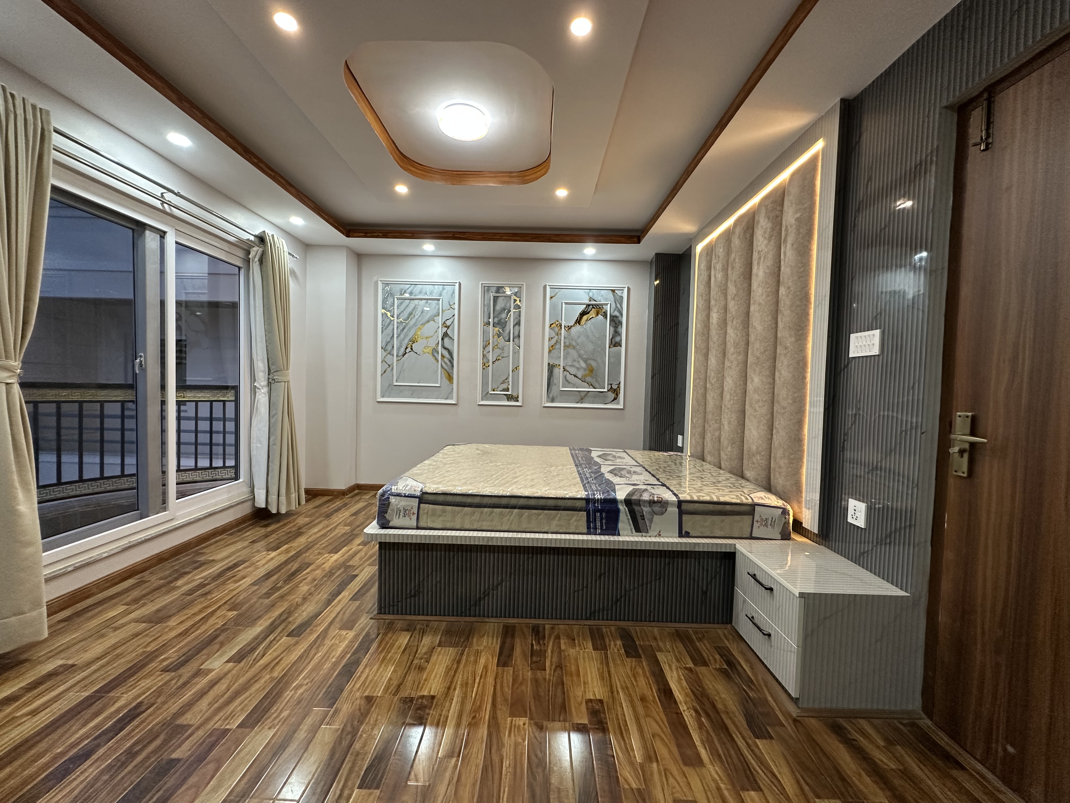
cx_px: 535
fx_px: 433
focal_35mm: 14
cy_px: 402
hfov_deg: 102.1
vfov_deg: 85.7
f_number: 2.2
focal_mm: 2.22
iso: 200
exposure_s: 1/50
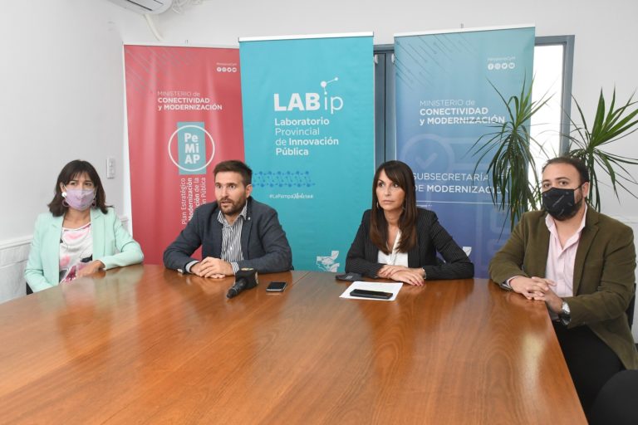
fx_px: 638
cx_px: 319
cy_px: 212
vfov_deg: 36.9
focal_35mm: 36
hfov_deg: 53.1
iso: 3200
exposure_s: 1/200
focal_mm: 24
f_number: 8
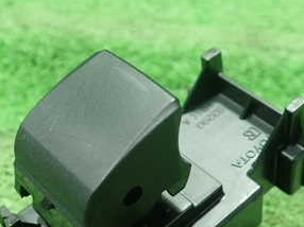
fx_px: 553
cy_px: 169
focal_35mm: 63
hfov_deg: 30.7
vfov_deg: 23.0
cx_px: 149
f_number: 2.3
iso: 800
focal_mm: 5.5
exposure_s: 1/100
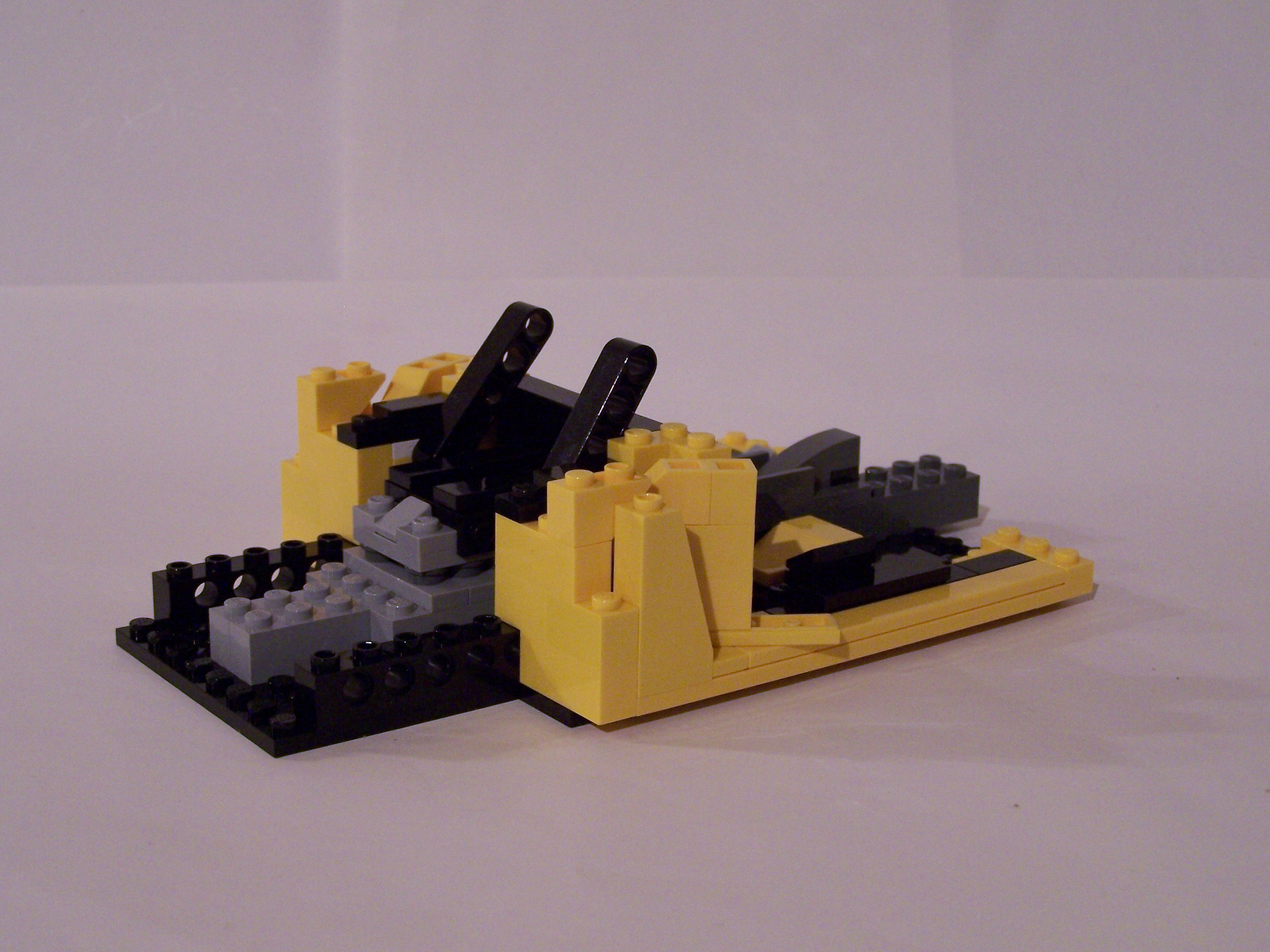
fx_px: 2348
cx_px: 635
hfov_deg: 30.3
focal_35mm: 64
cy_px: 476
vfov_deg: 22.9
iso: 200
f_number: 3.2
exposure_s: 1/8
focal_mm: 10.7
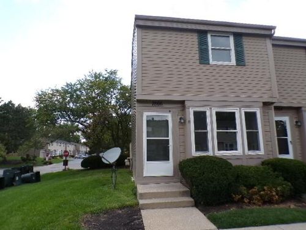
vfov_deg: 56.8
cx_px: 153
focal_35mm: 24
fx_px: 212
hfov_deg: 71.6
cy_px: 115
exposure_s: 1/170
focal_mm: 4.3
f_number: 4.4
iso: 100
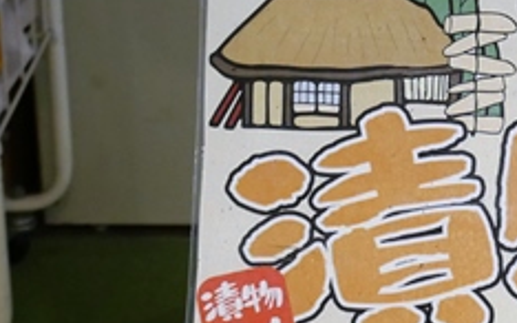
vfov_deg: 6.2
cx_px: 630
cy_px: 263
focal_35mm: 210
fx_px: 2957
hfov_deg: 9.8
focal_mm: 29
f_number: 5.5
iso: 1250
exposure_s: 1/60
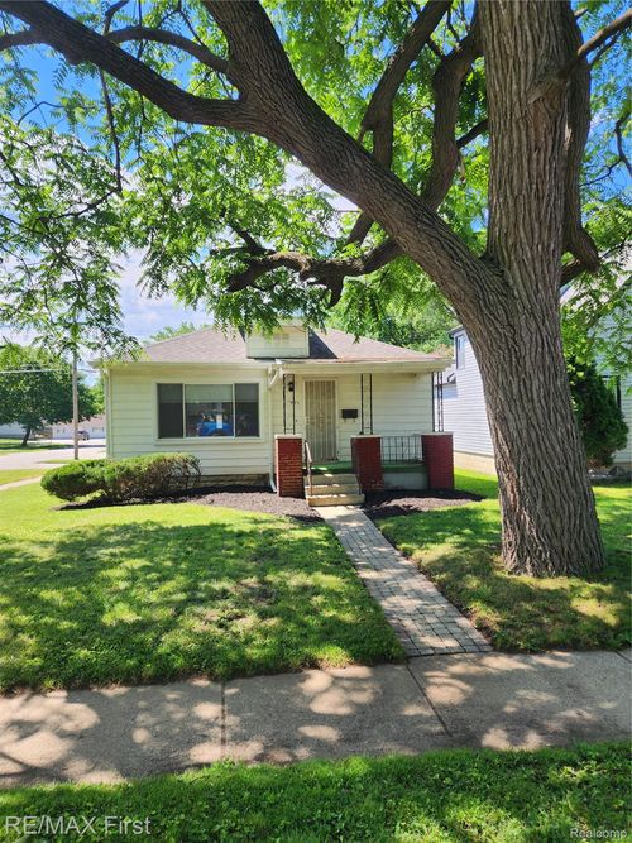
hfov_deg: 58.9
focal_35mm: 23
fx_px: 560
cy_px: 422
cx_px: 316
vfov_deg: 73.9
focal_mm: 6.4
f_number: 1.8
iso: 12
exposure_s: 1/267
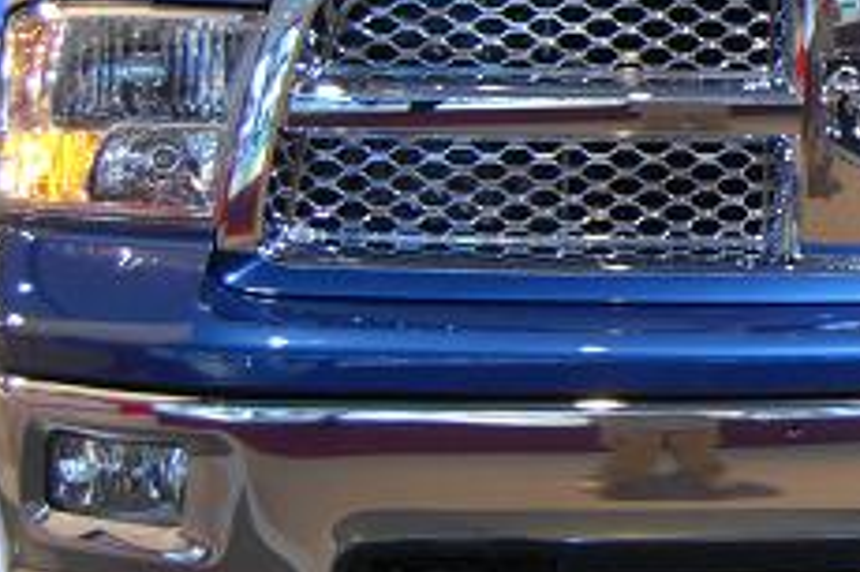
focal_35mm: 98
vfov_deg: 13.8
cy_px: 52
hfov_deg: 19.1
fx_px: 2339
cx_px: 1155
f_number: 3.8
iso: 800
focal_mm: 20
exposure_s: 1/80
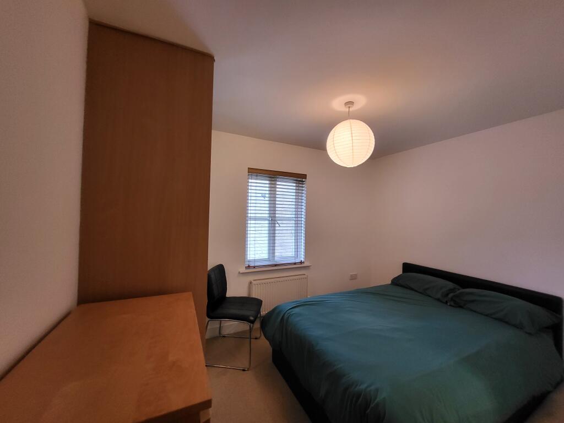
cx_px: 282
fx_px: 212
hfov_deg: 106.2
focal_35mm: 13
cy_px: 212
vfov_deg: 89.9
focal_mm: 1.74
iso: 320
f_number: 2.2
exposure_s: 1/50
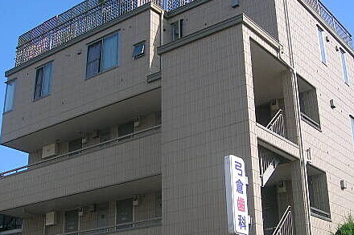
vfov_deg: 25.5
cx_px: 203
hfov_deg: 37.5
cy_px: 118
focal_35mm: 53
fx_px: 521
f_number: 4.8
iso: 50
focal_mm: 5.4
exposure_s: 1/389
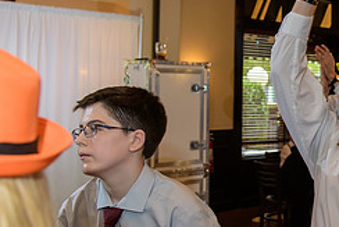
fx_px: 716
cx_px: 375
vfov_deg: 17.9
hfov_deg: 24.8
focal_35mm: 76
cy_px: 84
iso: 1600
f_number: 3.2
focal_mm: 32
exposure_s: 1/125
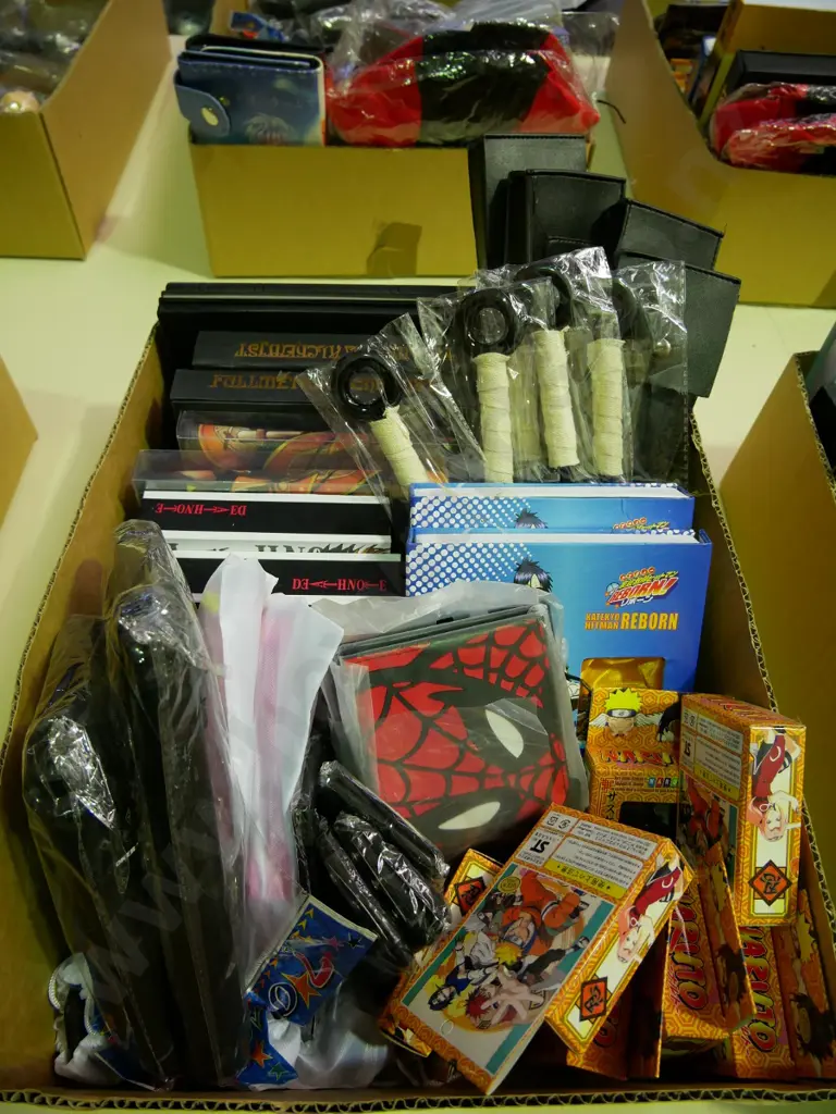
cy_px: 557
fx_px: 773
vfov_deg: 71.6
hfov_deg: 56.8
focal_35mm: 24
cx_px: 418
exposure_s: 1/60
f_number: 3.5
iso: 800
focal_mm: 12
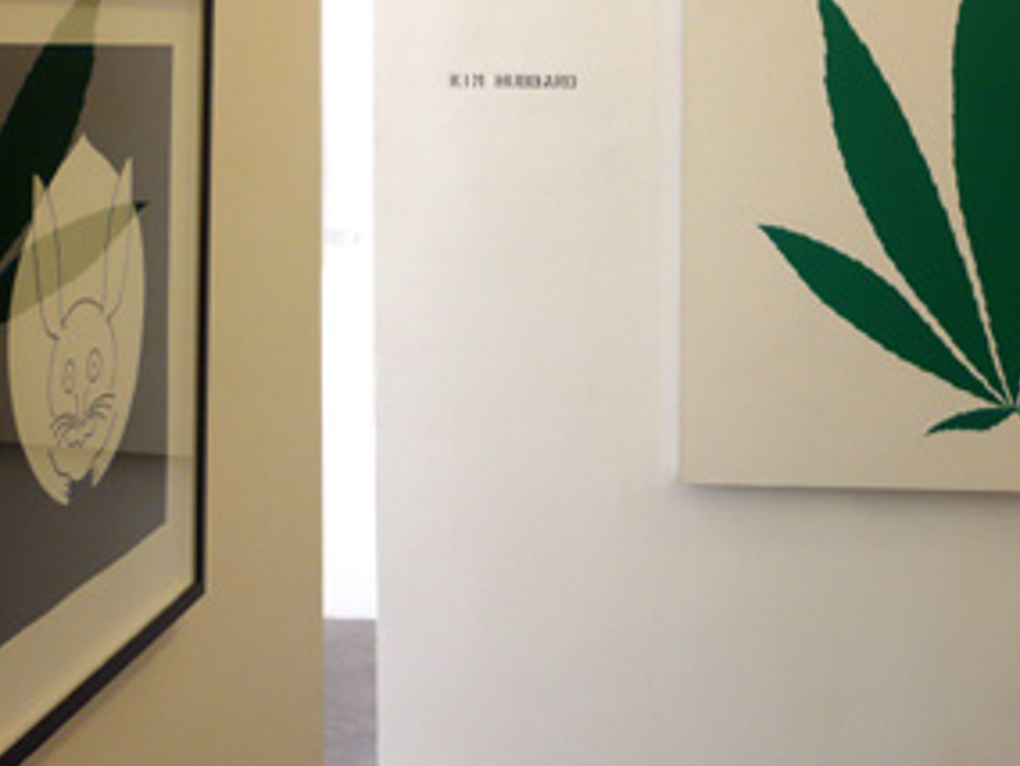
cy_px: 131
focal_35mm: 64
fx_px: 1887
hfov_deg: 30.2
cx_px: 582
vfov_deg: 22.6
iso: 100
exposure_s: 1/40
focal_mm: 5.8
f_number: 2.8
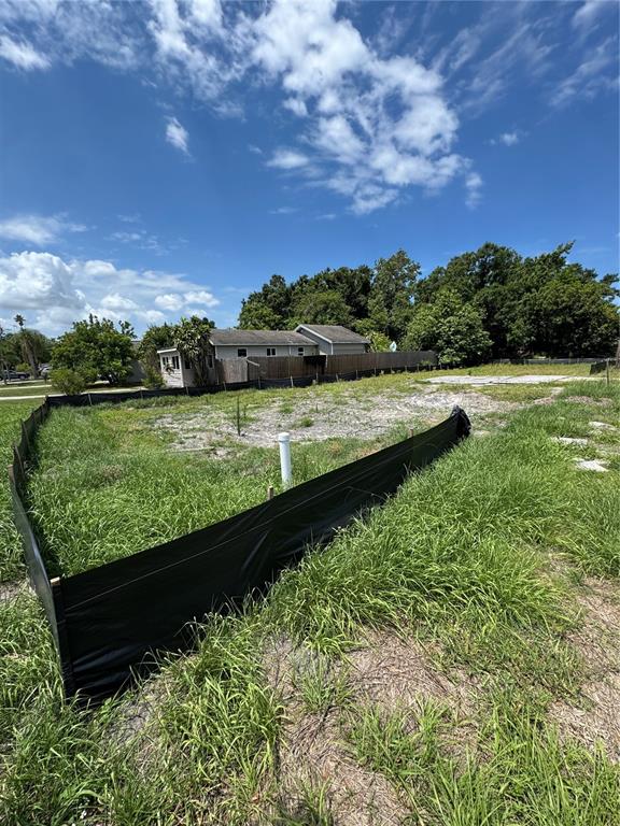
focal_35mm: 14
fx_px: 334
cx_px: 310
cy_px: 413
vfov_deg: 102.1
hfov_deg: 85.7
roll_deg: +3.1
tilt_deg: -8.4
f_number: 2.2
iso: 50
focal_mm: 2.22
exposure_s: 1/1420
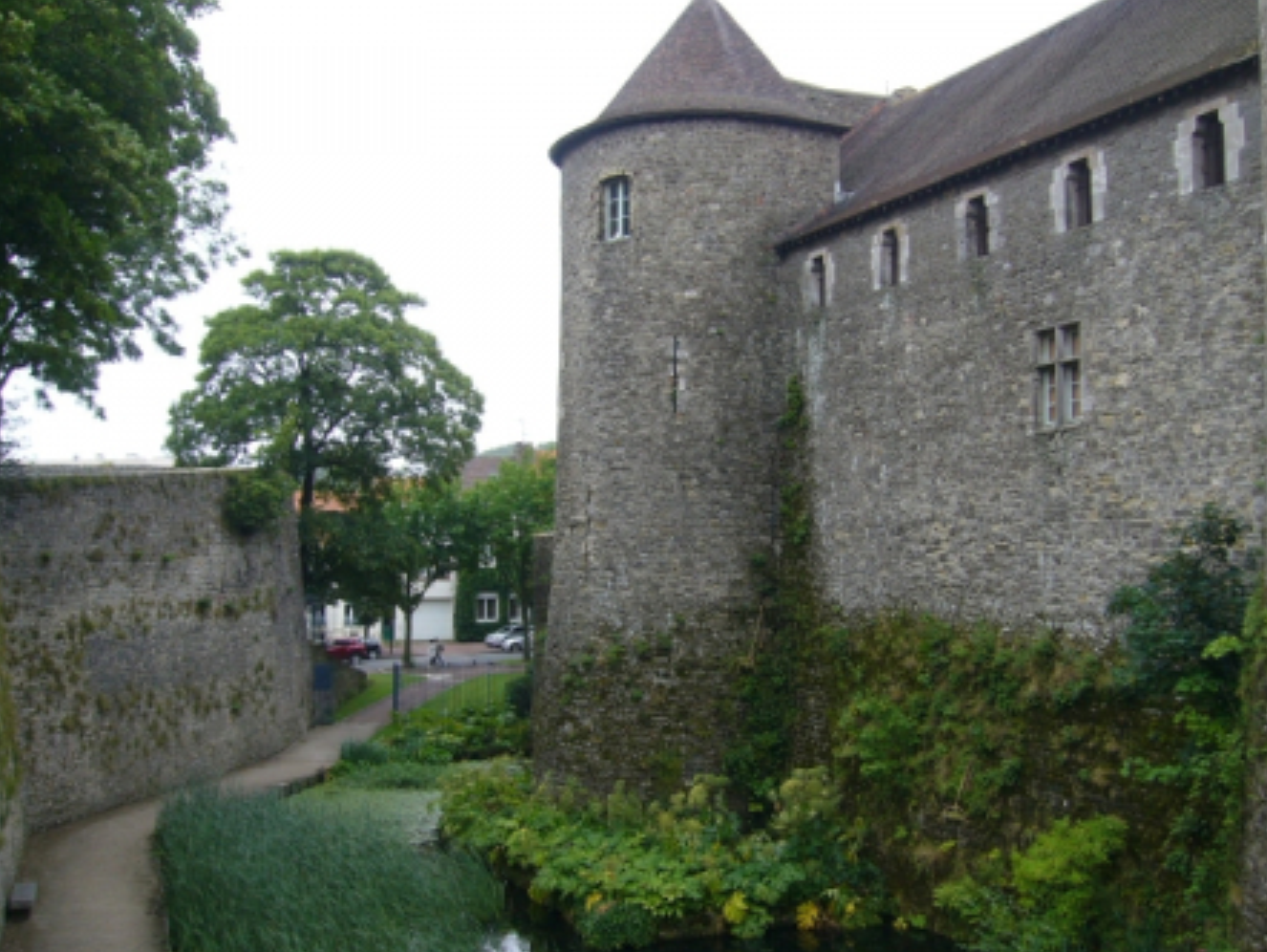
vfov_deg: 37.7
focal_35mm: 38
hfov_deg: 48.9
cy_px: 450
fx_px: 1392
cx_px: 676
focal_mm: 5.8
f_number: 5.6
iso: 80
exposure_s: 1/80
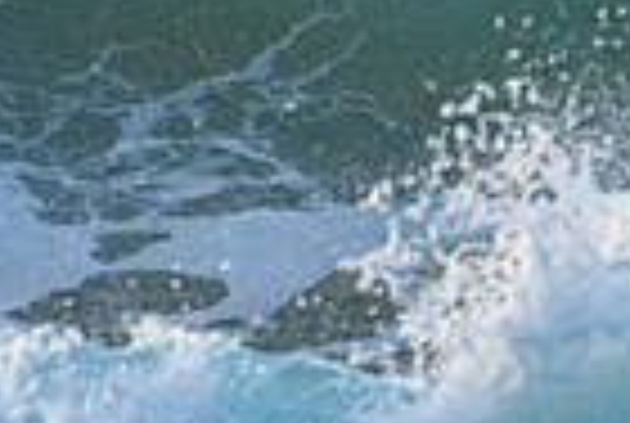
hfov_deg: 0.7
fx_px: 52156
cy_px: -160
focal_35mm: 2974
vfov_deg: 0.5
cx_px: 1282
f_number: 5.6
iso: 640
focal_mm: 480
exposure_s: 1/1250
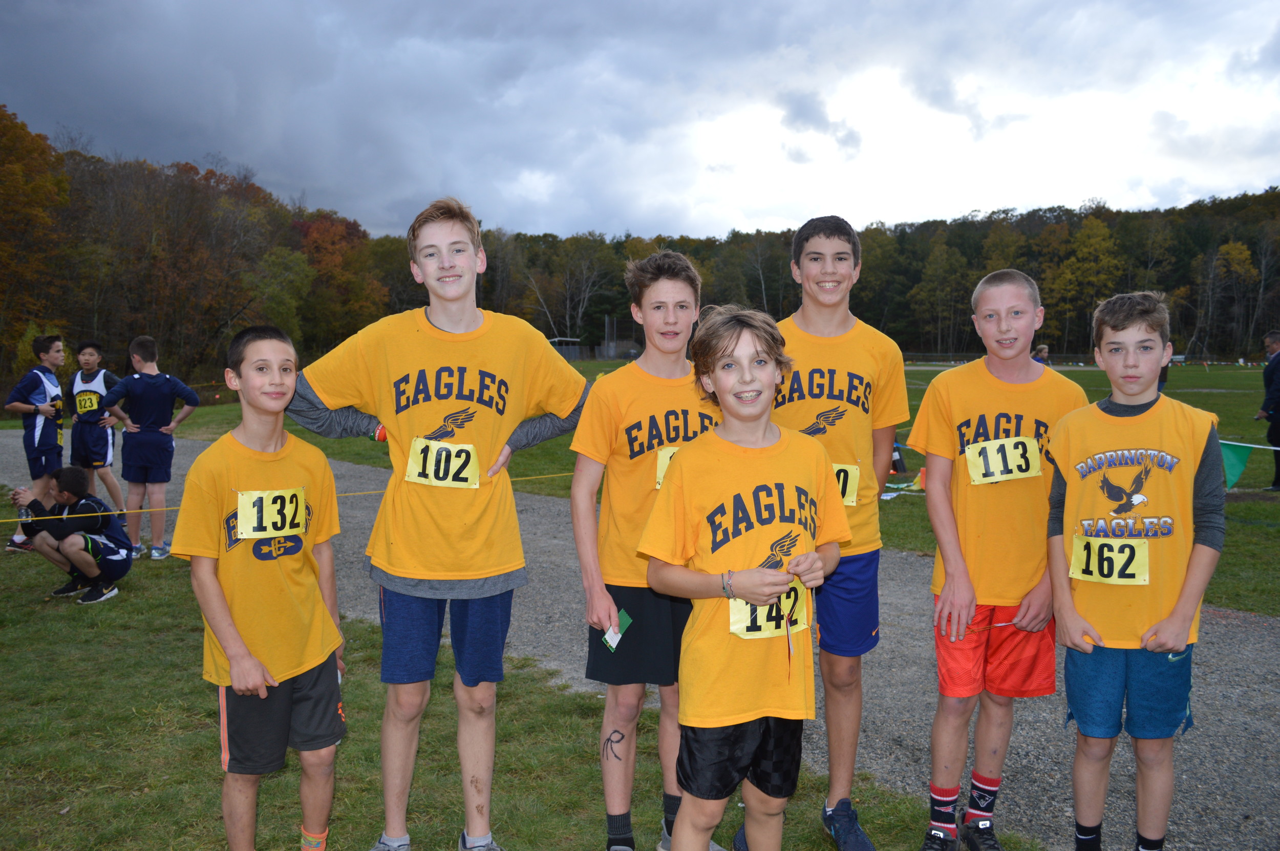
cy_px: 426
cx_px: 640
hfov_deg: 62.0
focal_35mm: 30
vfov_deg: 43.5
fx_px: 1066
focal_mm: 20
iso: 160
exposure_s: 1/125
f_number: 4
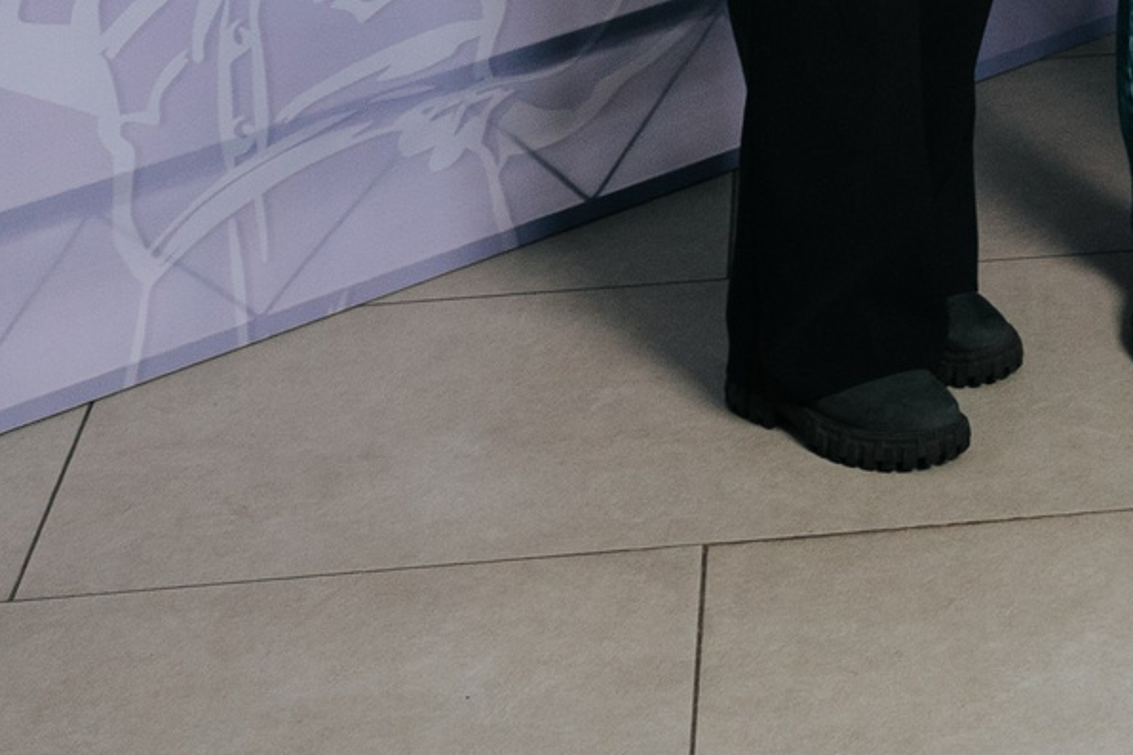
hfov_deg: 15.2
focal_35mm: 127
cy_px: -931
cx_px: 1575
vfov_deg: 9.8
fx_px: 3996
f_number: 2.8
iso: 800
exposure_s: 1/160
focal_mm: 28
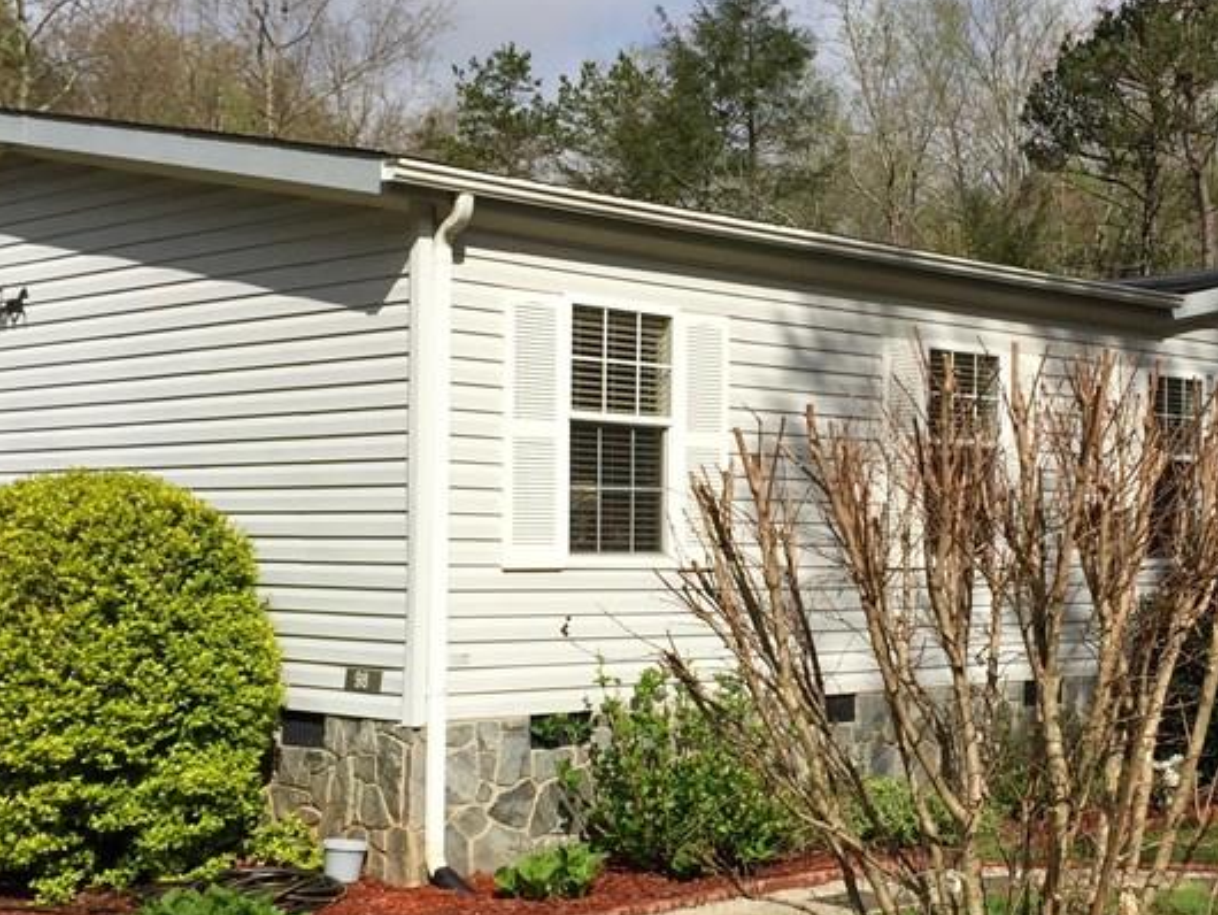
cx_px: 862
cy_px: 575
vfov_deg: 26.0
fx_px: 1971
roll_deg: -1.9
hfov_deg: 33.9
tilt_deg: +2.8
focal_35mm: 56
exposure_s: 1/3300
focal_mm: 4.15
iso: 32
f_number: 2.2
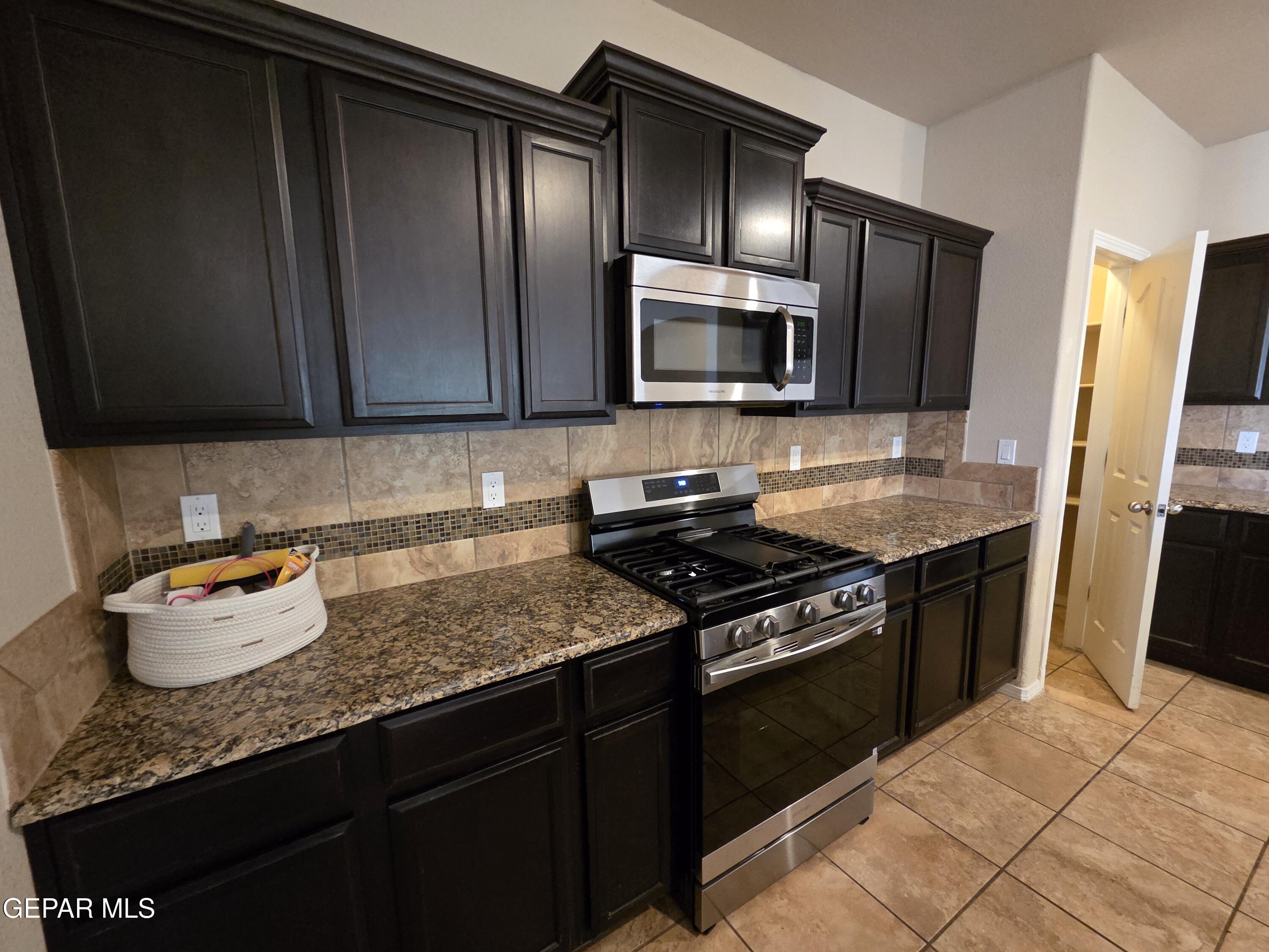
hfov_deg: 106.2
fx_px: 477
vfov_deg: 89.9
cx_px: 634
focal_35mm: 13
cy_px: 476
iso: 1250
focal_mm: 2.2
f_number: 2.2
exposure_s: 1/40
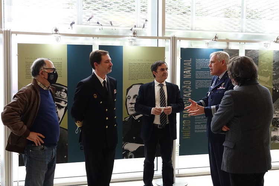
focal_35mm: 41
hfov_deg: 47.4
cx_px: 140
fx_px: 318
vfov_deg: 32.6
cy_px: 93
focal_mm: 15.17
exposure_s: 1/250
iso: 1600
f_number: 4
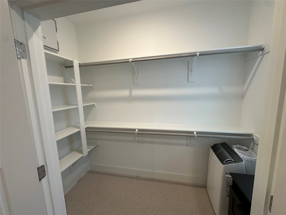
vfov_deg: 85.7
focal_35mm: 14
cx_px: 143
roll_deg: +1.4
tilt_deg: -8.2
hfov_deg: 102.1
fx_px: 116
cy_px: 108
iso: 200
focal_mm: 2.22
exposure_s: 1/120
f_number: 2.2
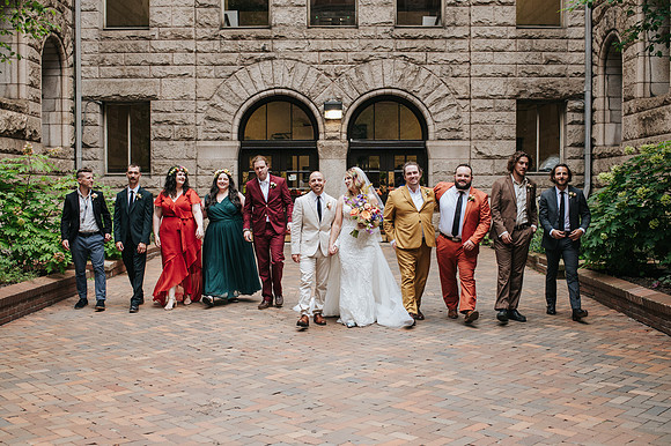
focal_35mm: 42
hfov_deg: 46.2
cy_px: 229
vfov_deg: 31.7
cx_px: 340
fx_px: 787
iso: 1000
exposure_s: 1/400
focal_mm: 35
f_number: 3.2
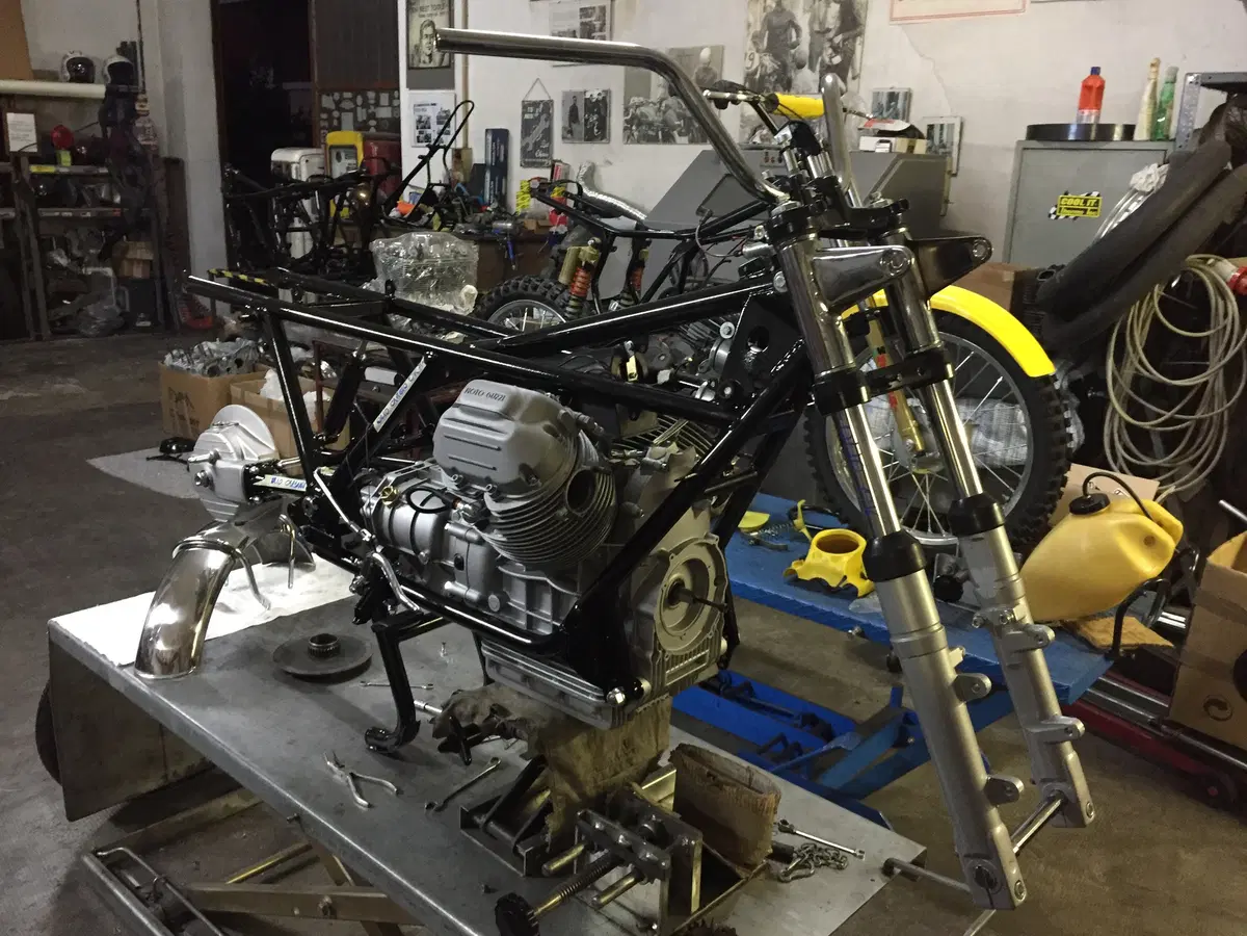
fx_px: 1045
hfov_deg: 61.7
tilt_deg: -16.1
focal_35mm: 29
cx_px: 624
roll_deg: -2.7
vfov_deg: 48.2
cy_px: 468
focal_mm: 4.15
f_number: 2.2
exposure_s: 1/17
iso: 250
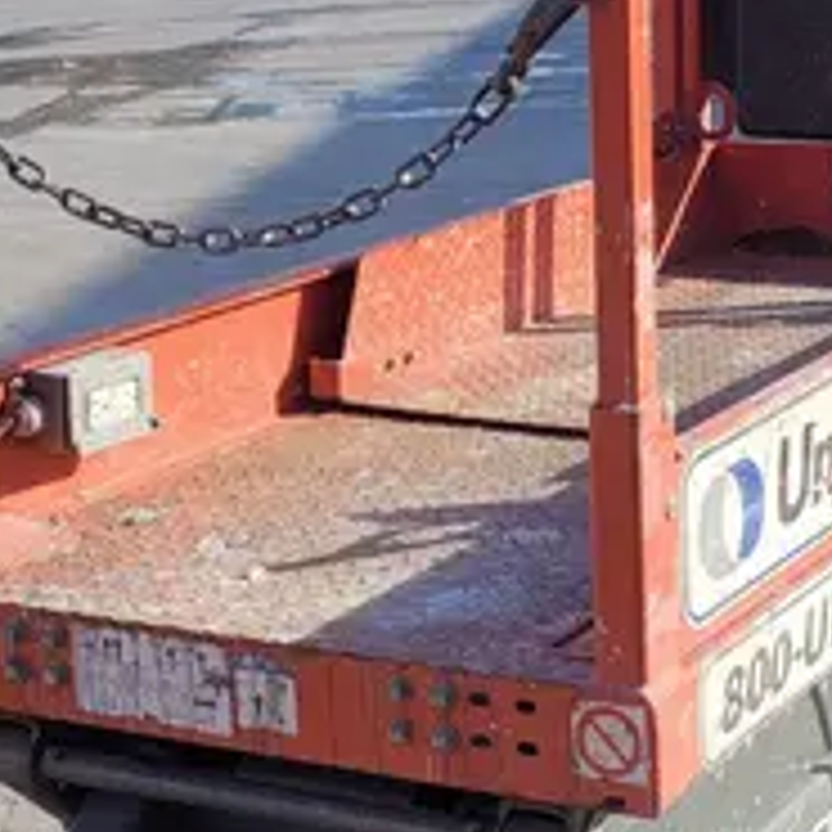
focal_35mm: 91
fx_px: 2475
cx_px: 549
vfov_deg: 19.1
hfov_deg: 19.0
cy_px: 407
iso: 40
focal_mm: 5.4
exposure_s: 1/1339
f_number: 1.8
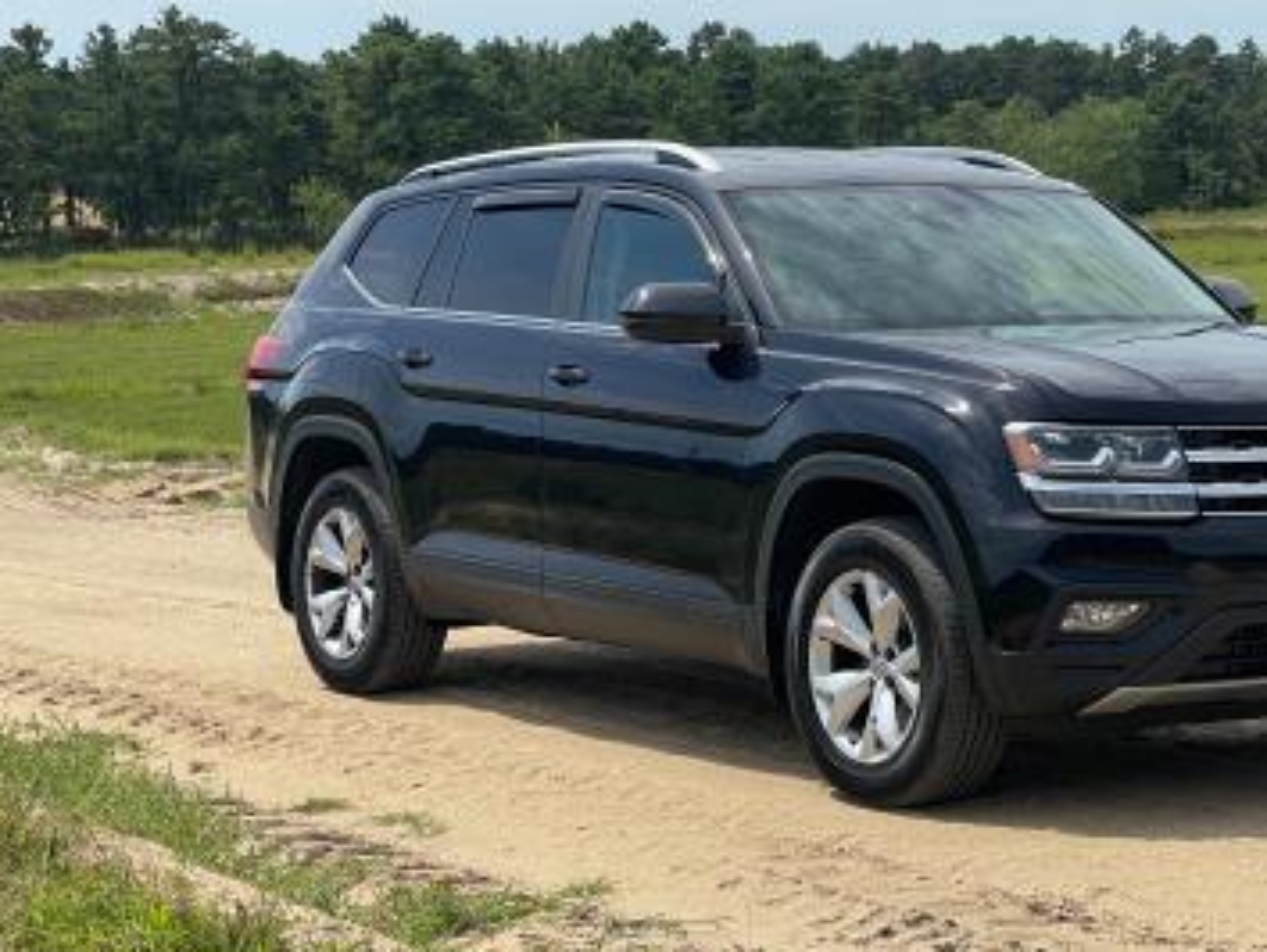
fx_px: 3333
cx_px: 873
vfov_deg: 16.3
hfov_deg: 21.4
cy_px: 472
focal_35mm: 91
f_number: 2.2
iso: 20
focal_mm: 7.5
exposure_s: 1/1500
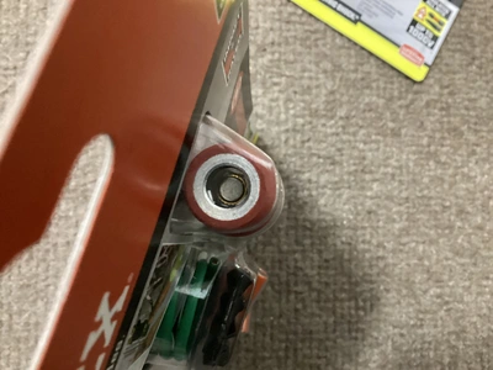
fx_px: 442
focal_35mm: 31
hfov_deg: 58.4
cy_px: 185
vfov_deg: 45.4
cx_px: 246
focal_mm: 3.3
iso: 640
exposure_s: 1/24
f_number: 2.4
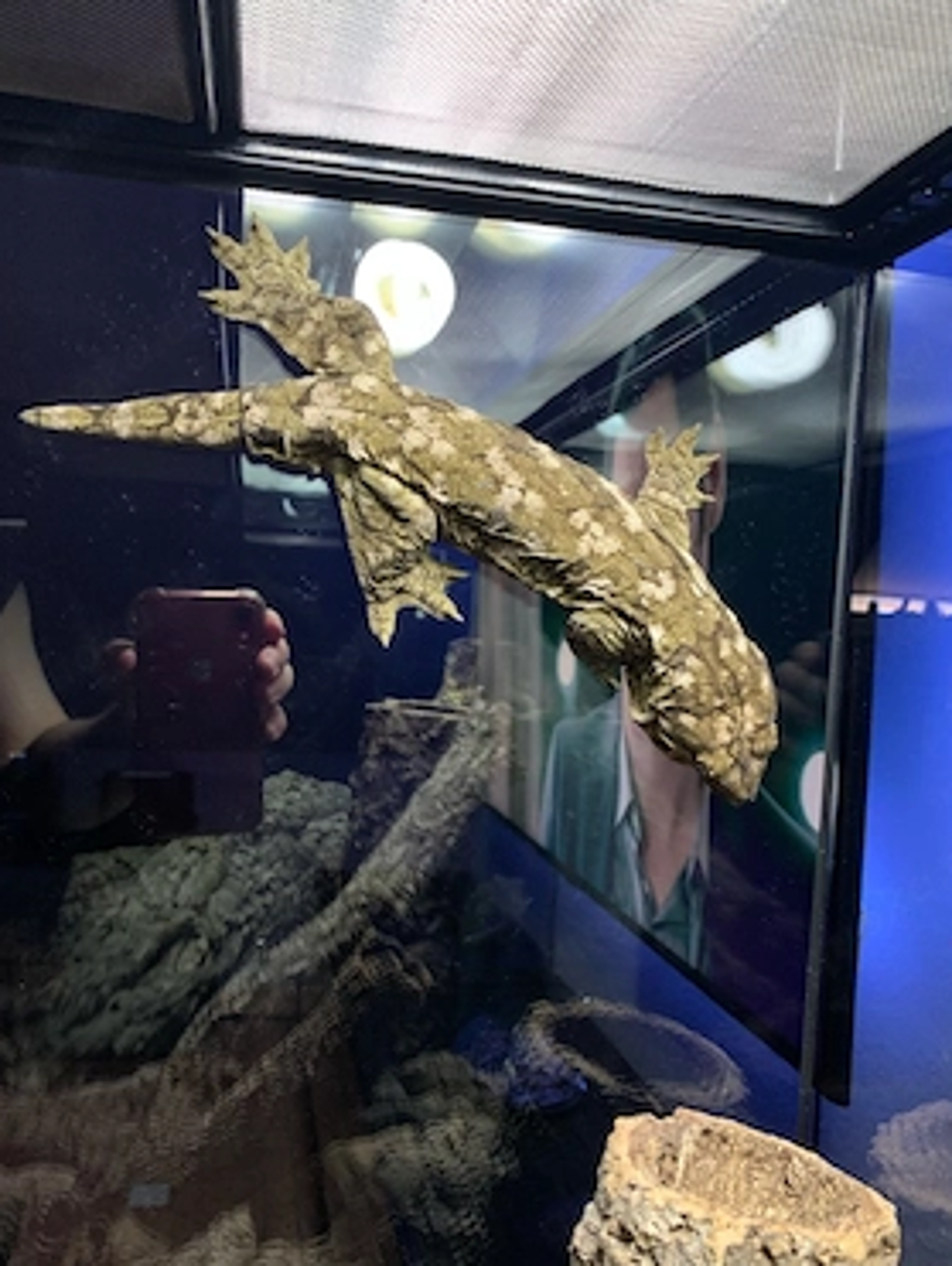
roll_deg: -1.4
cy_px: 672
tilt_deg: -1.8
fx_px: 1025
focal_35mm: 28
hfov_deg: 49.8
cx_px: 450
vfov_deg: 63.3
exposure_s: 1/25
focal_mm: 4.25
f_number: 1.8
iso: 320
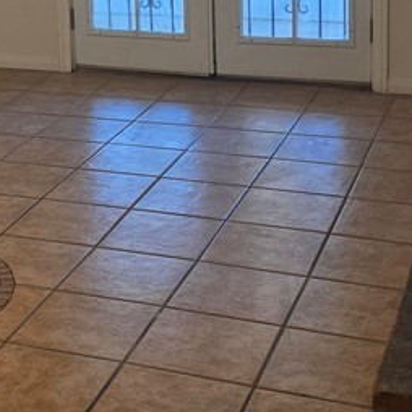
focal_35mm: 82
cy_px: -15
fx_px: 1104
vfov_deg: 20.4
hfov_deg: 20.6
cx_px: 19
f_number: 1.4
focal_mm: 6.5
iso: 160
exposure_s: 1/120
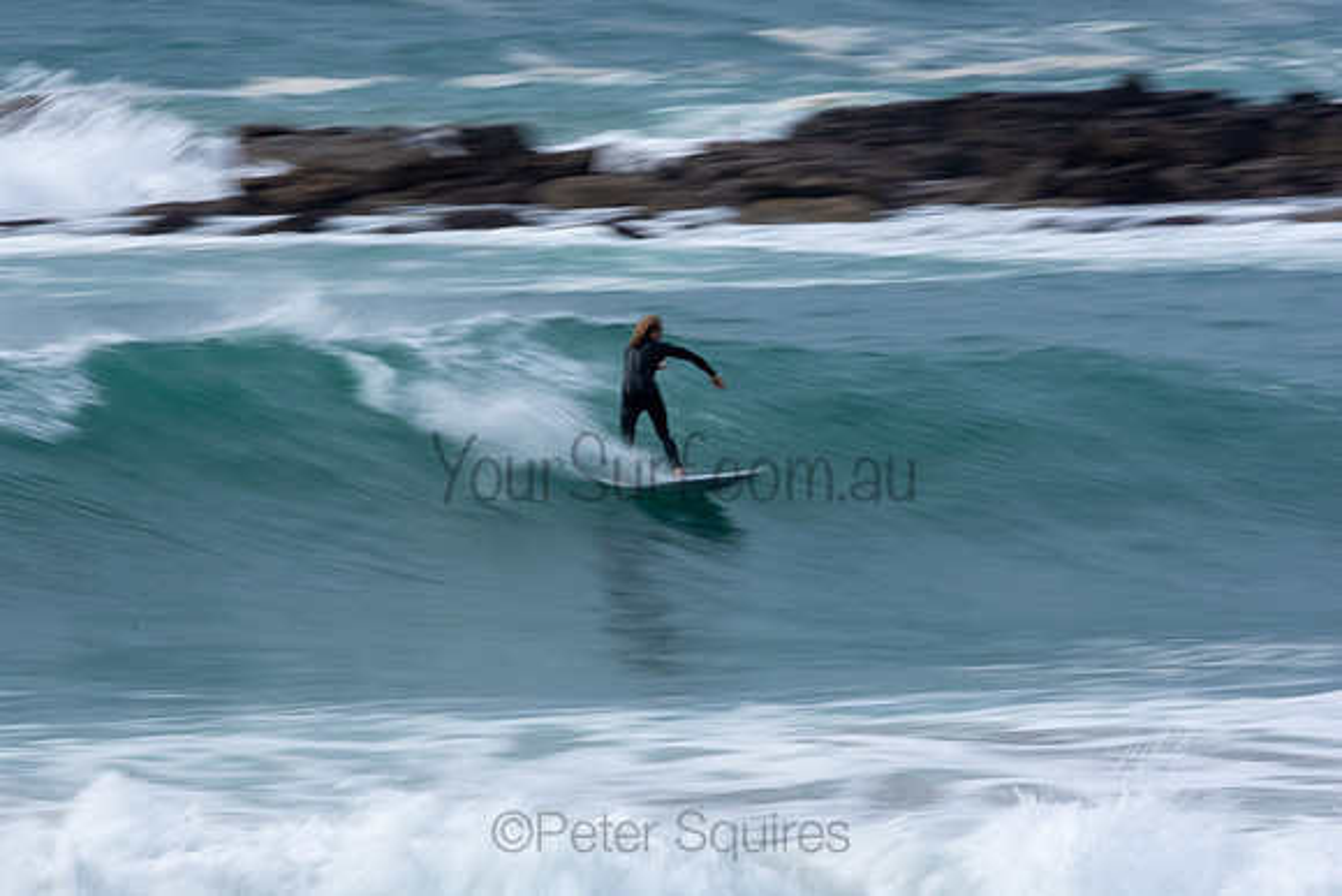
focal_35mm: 750
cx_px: 671
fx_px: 27964
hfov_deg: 2.7
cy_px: 448
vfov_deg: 1.8
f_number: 25
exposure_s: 1/20
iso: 100
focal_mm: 500
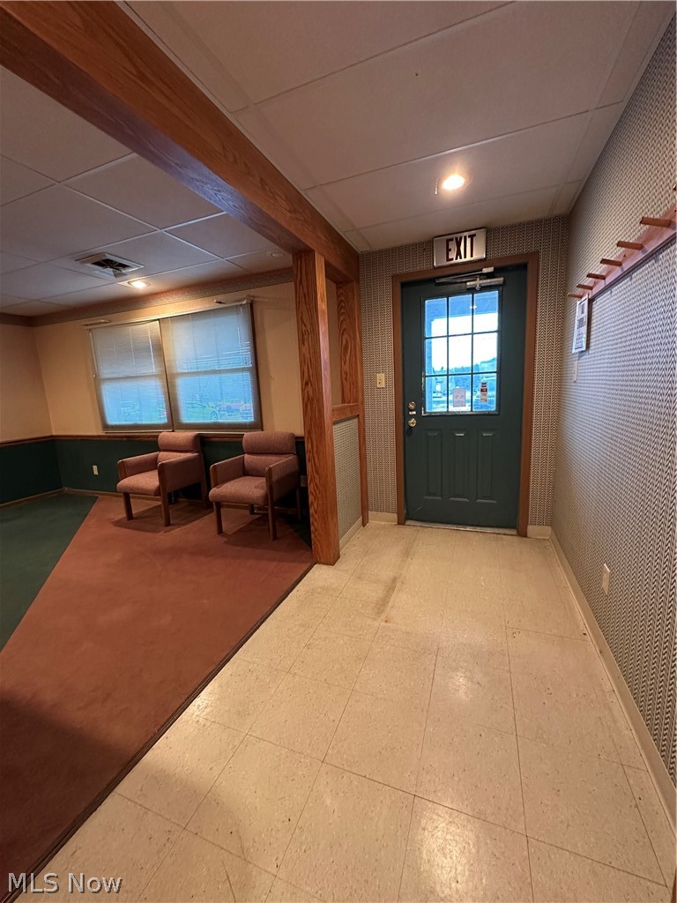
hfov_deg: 85.7
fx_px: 365
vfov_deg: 102.1
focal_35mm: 14
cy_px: 452
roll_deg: +2.9
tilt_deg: -9.6
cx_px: 338
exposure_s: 1/60
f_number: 2.2
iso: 640
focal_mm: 2.22
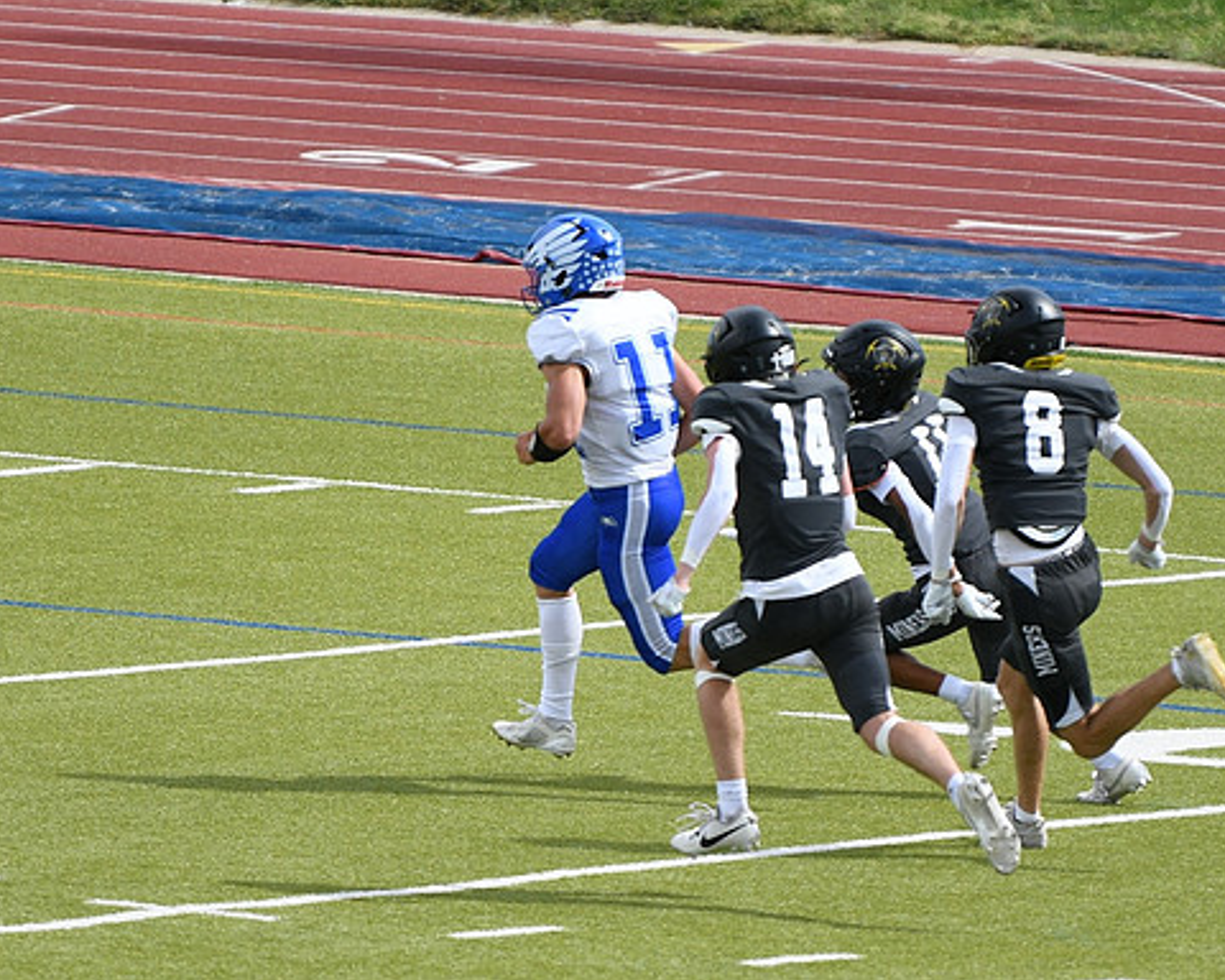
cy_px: 489
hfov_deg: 8.5
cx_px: 712
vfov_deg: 6.8
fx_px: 8230
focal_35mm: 227
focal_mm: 200
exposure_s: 1/1250
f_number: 2.8
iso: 100
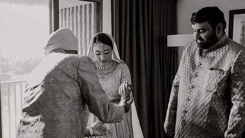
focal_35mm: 42
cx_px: 108
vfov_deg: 28.3
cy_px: 67
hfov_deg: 48.3
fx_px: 273
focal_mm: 35
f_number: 2
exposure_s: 1/100
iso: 1600
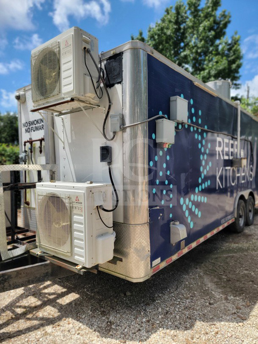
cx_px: 129
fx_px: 238
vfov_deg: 71.6
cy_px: 172
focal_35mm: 24
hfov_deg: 56.8
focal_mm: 6.7
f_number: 1.8
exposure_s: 1/719
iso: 16
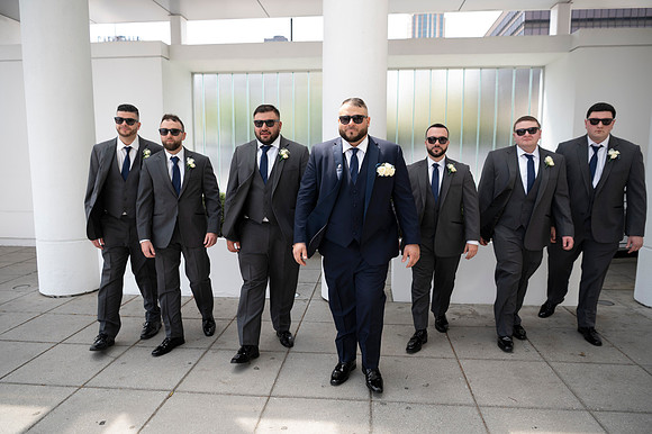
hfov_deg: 73.8
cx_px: 326
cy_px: 217
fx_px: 434
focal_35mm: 24
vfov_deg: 53.1
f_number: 2.8
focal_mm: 24
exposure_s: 1/250
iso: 50
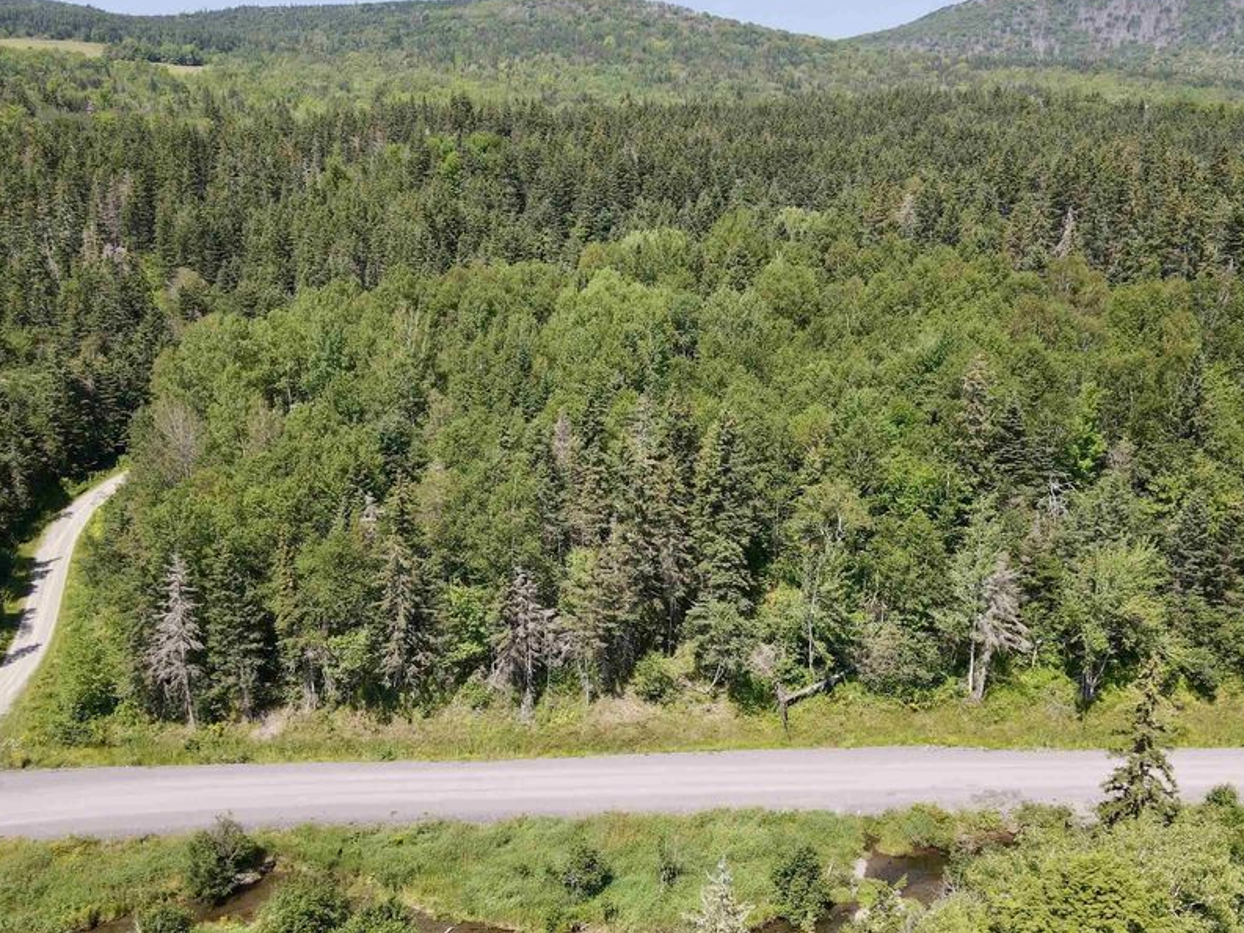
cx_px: 687
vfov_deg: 45.2
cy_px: 558
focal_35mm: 31
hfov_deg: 58.2
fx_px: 1114
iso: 110
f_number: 2.8
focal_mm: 4.5
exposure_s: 1/400
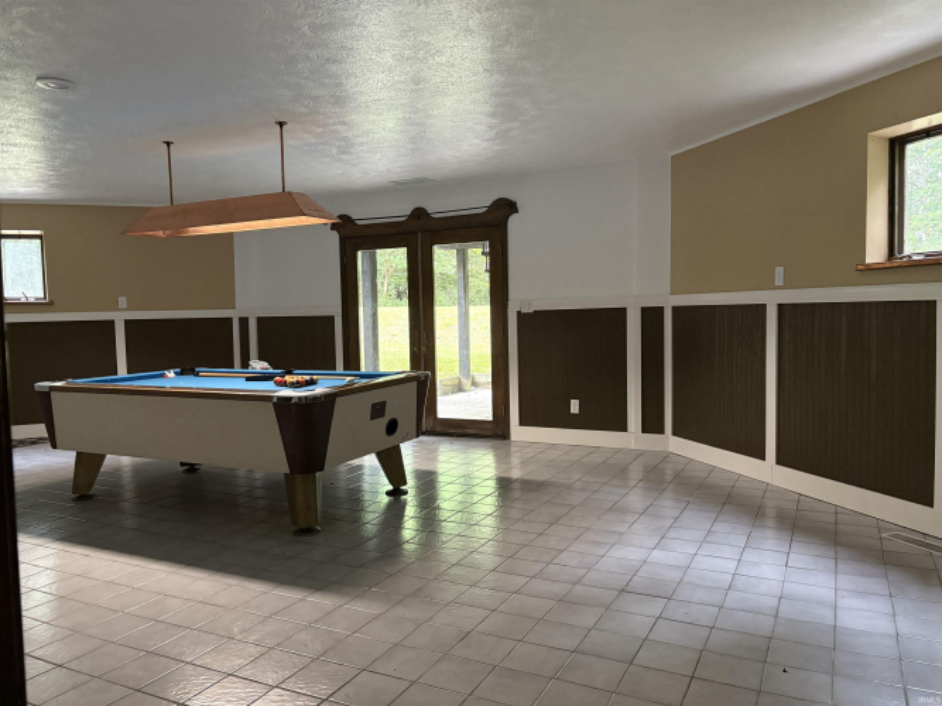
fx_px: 707
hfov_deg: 67.3
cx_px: 471
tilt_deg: -2.1
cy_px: 353
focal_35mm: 26
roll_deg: +2.1
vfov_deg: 53.0
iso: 500
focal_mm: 5.96
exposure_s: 1/60
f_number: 1.6
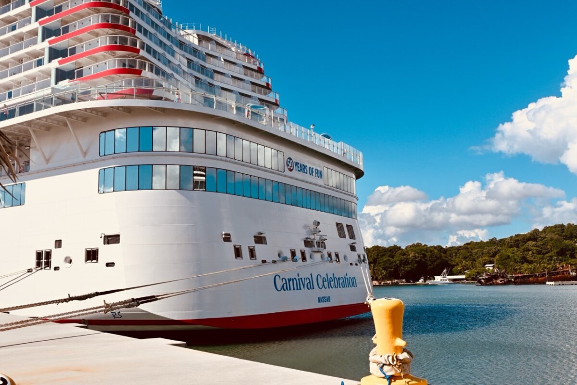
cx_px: 288
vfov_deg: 38.4
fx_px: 553
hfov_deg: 55.1
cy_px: 192
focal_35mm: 34
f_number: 8
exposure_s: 1/500
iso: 100
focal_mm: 23
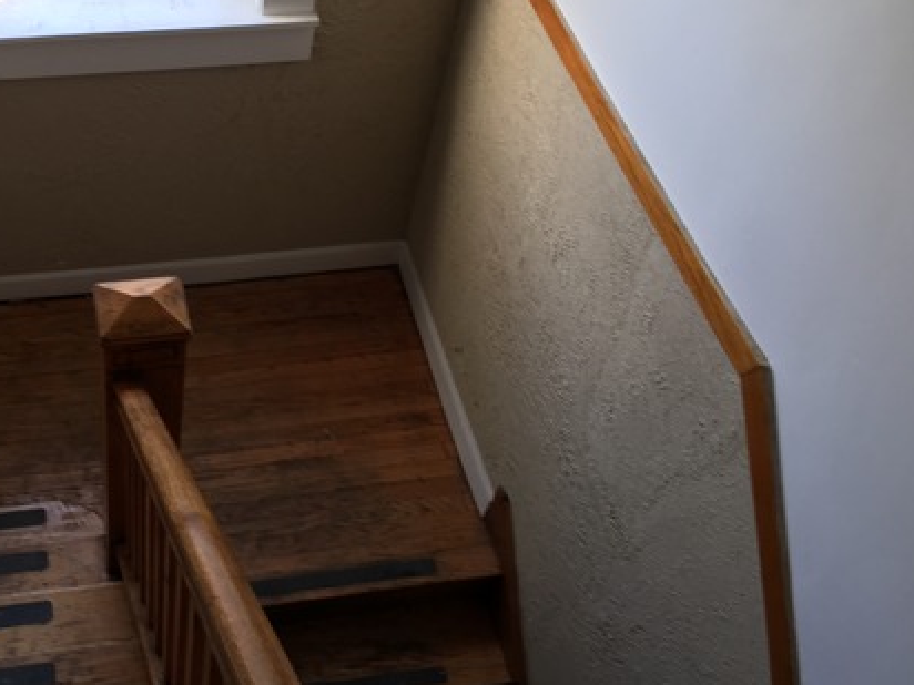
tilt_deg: -47.0
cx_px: 220
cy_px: 264
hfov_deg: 40.8
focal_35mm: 45
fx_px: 1188
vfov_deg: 32.1
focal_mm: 4.15
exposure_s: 1/40
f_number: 2.2
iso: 25
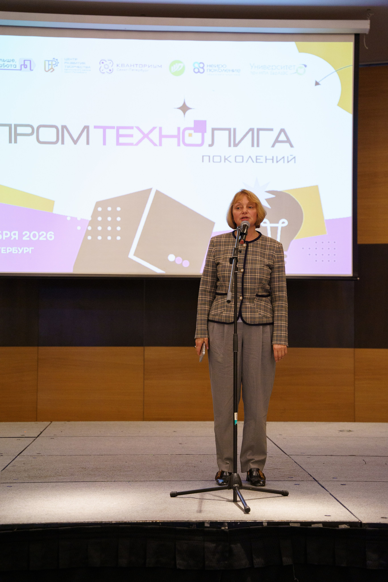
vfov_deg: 31.7
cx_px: 194
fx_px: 1023
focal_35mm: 63
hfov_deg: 21.5
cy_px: 291
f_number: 3.5
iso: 4000
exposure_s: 1/160
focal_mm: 63.3
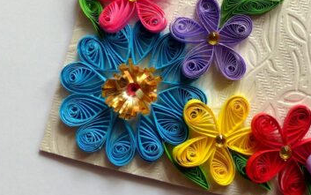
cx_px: 238
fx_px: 382
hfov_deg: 42.8
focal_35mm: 45
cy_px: 26
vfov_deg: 27.7
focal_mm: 4.5
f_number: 2.8
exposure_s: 1/60
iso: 100
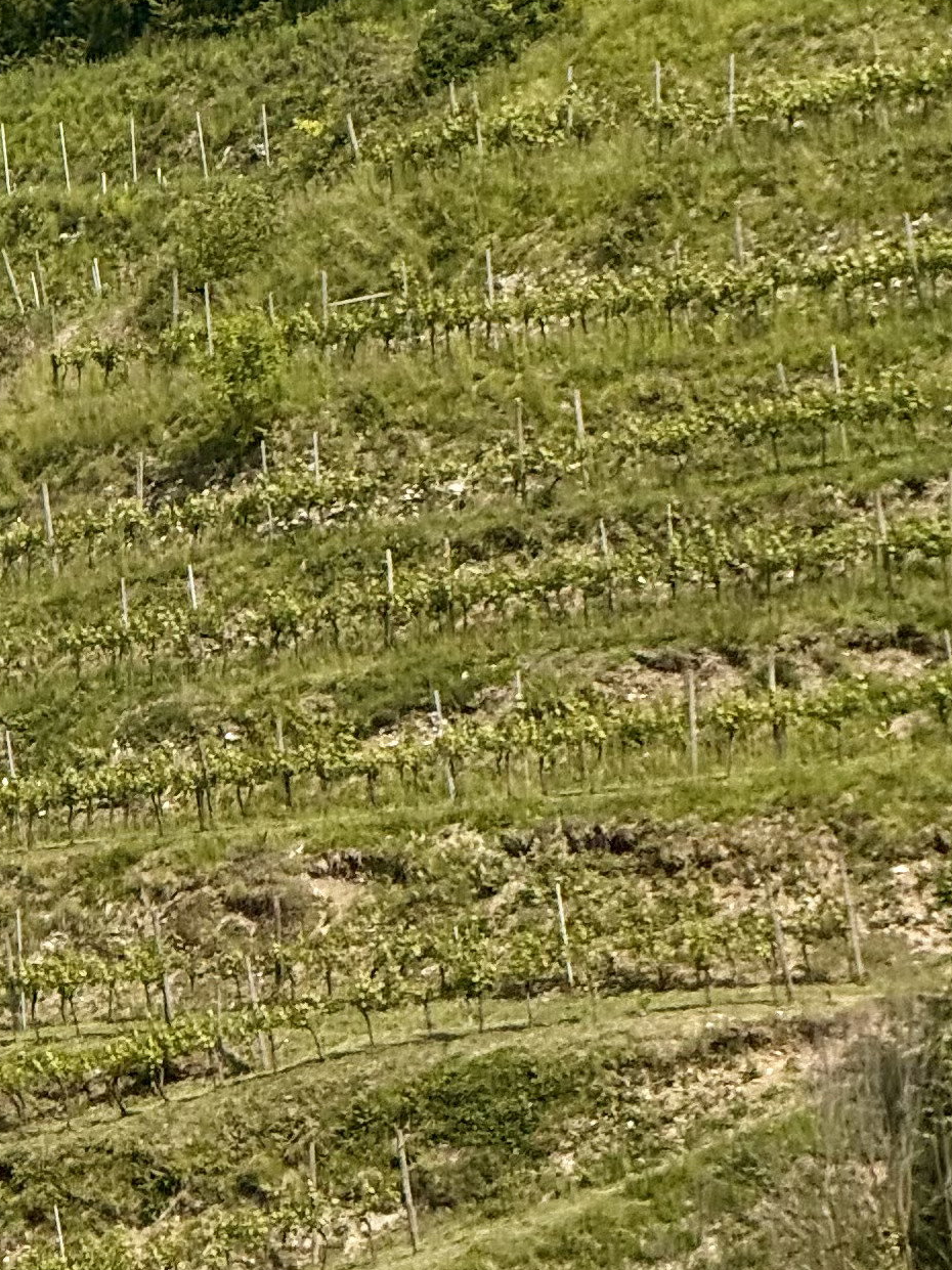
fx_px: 14308
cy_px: 282
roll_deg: +5.1
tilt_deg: +1.7
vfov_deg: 5.1
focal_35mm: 390
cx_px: -531
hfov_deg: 3.8
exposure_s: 1/2083
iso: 64
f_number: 2.8
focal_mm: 15.66
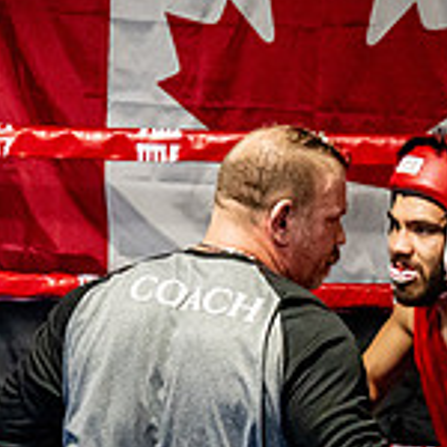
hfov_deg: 10.2
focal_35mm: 171
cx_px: 352
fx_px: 2498
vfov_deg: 10.1
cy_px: 553
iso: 5000
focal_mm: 35
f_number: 2.8
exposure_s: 1/800
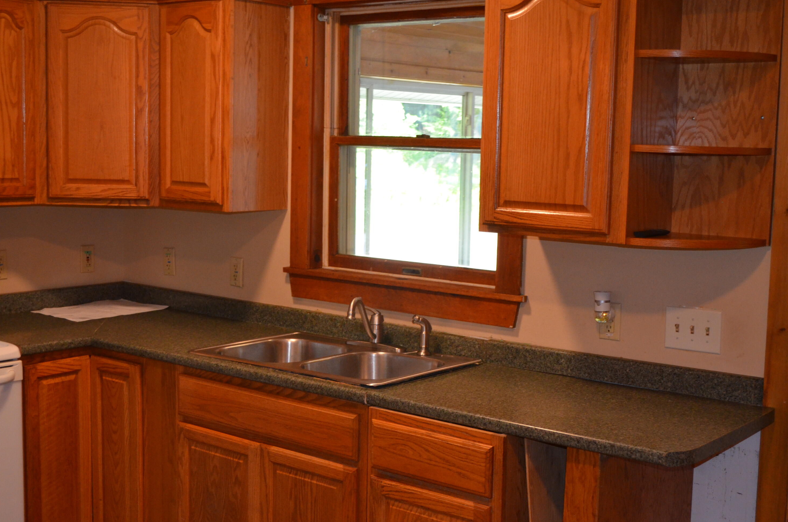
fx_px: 1070
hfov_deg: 40.4
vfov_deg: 27.4
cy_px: 263
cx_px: 399
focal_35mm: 49
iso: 1400
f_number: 4.8
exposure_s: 1/60
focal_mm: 32
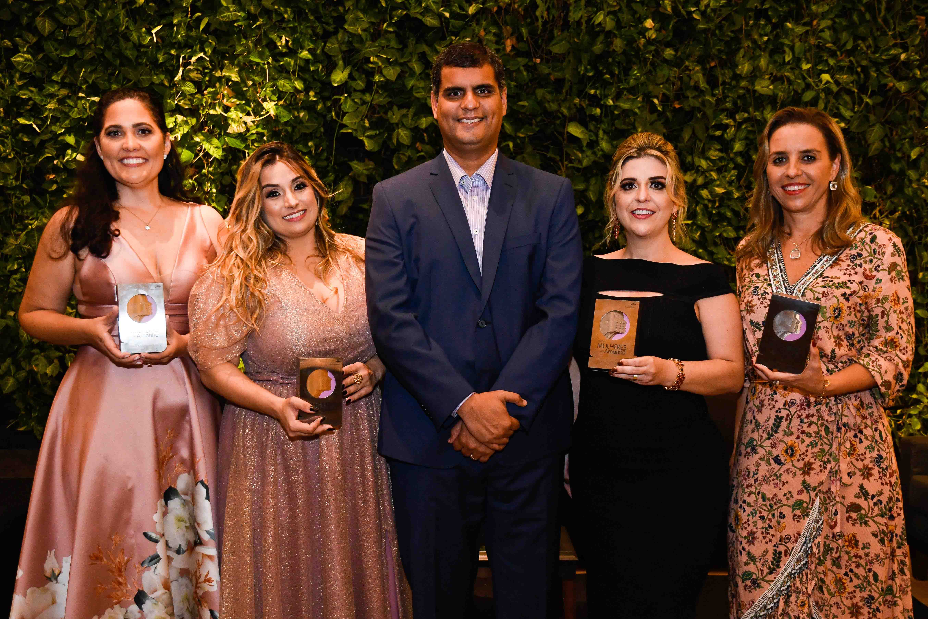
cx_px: 464
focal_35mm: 39
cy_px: 310
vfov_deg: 34.2
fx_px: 1005
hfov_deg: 49.6
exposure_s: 1/100
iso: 2000
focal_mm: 26
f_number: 4
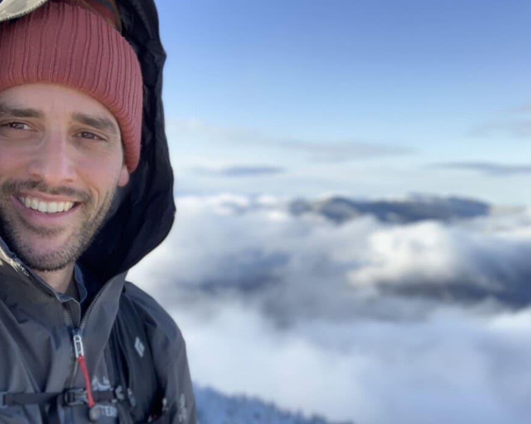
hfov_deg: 42.9
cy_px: 269
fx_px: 676
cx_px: 273
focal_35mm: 43
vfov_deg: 34.7
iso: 16
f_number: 2.2
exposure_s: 1/291
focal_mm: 2.9
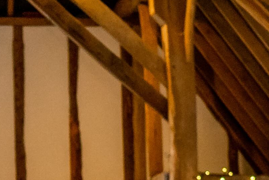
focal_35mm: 253
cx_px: -182
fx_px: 1891
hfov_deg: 7.9
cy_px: 277
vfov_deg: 5.4
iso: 1600
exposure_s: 1/640
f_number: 3.2
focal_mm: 35
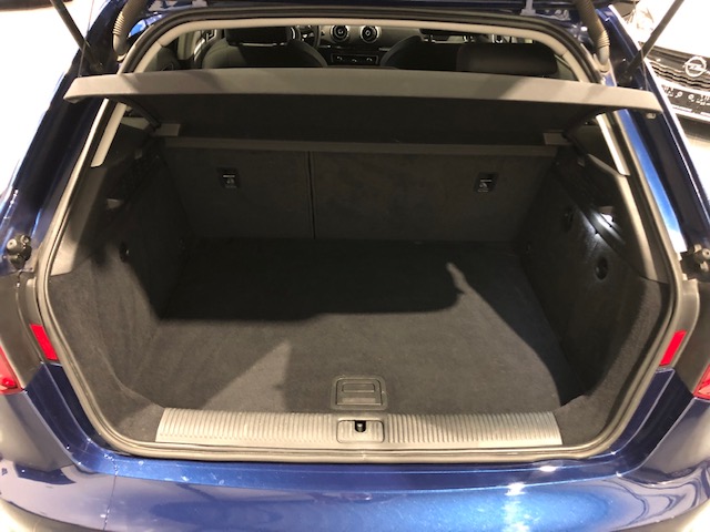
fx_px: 574
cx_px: 355
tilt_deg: -33.8
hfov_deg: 63.4
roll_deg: -1.6
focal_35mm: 28
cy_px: 266
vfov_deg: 49.7
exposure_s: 1/4
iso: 125
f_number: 1.8
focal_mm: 3.99
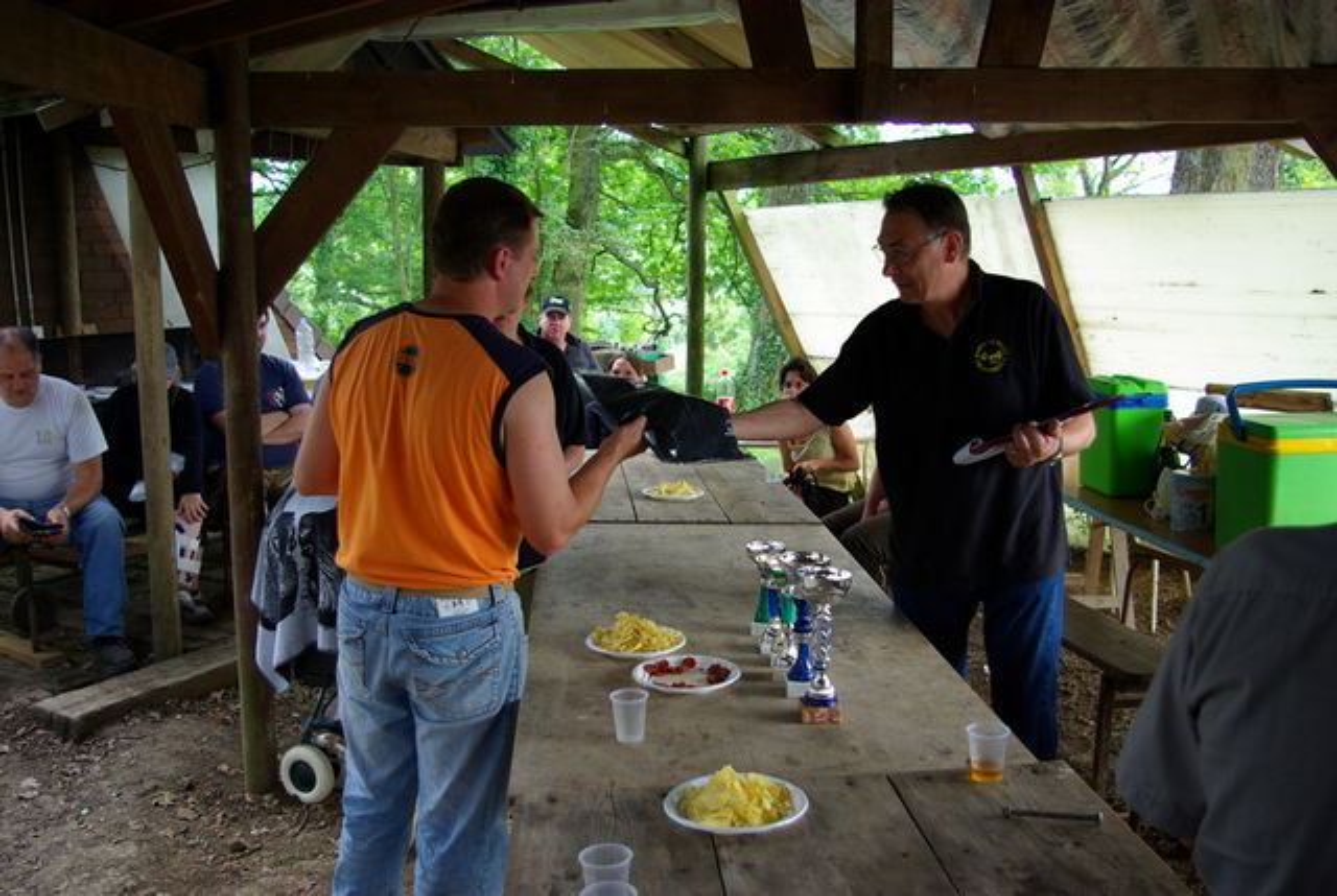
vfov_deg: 38.5
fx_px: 1283
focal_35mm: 34
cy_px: 448
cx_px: 668
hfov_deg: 55.0
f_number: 4
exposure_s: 1/40
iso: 200
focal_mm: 23
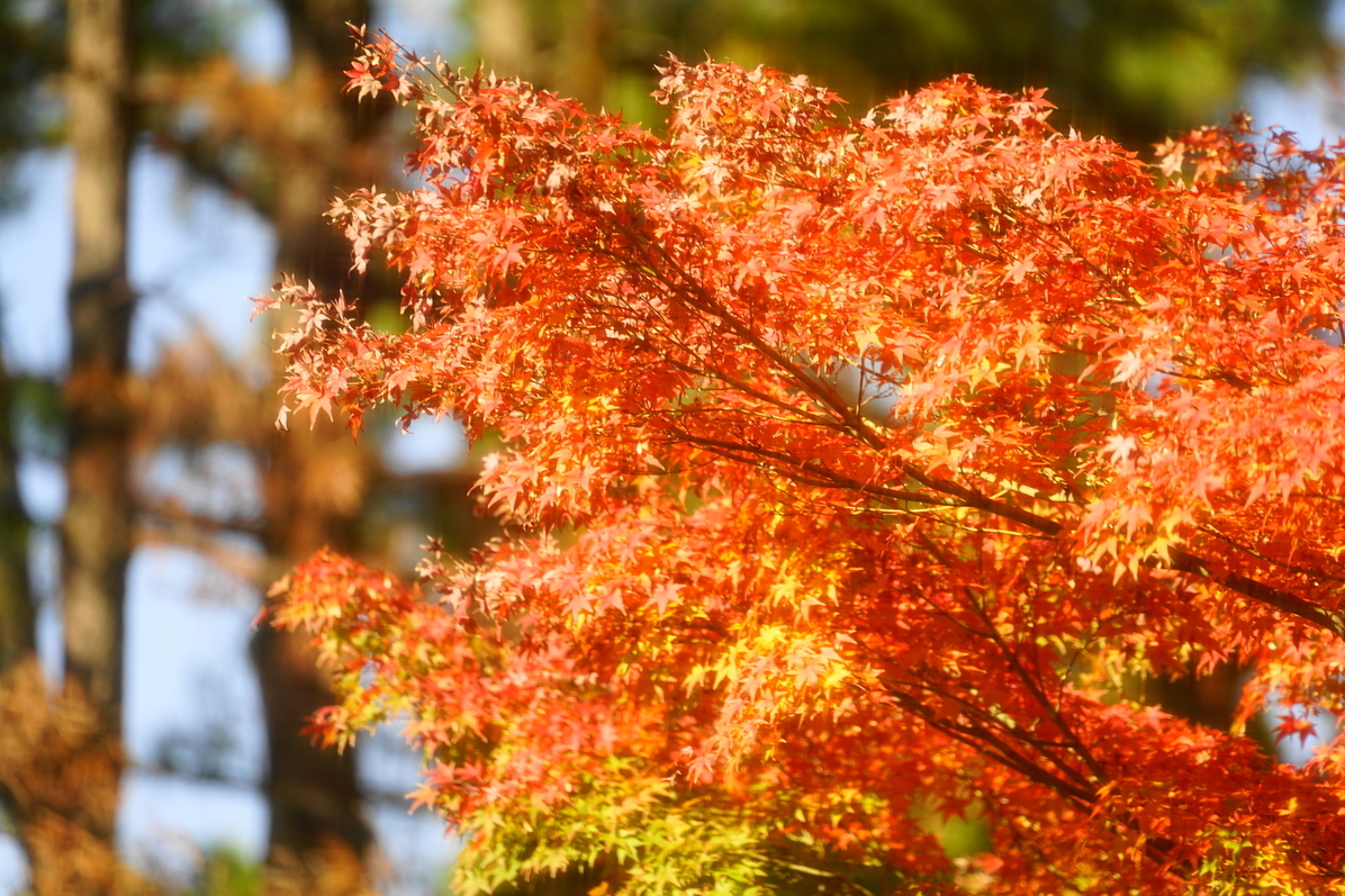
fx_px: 11243
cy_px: 449
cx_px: 671
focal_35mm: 301
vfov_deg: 4.6
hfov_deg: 6.8
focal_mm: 300
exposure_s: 1/320
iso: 125
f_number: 5.6
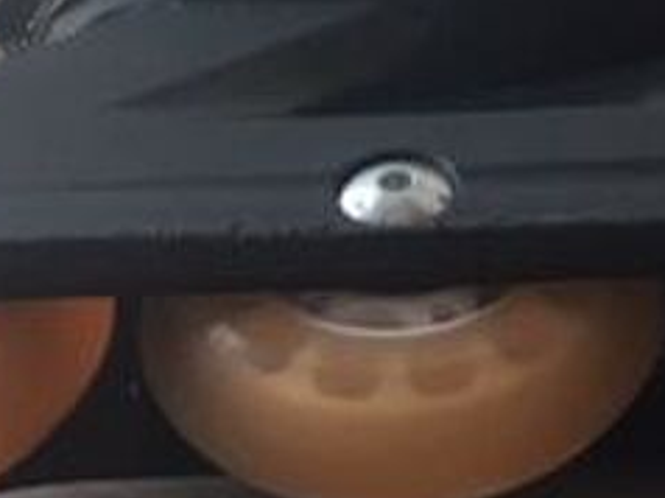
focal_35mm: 122
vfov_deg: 12.1
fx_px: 2341
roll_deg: +0.0
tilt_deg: -24.4
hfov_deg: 15.3
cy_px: 227
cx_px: 914
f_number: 2.2
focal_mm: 4.15
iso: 80
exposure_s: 1/33
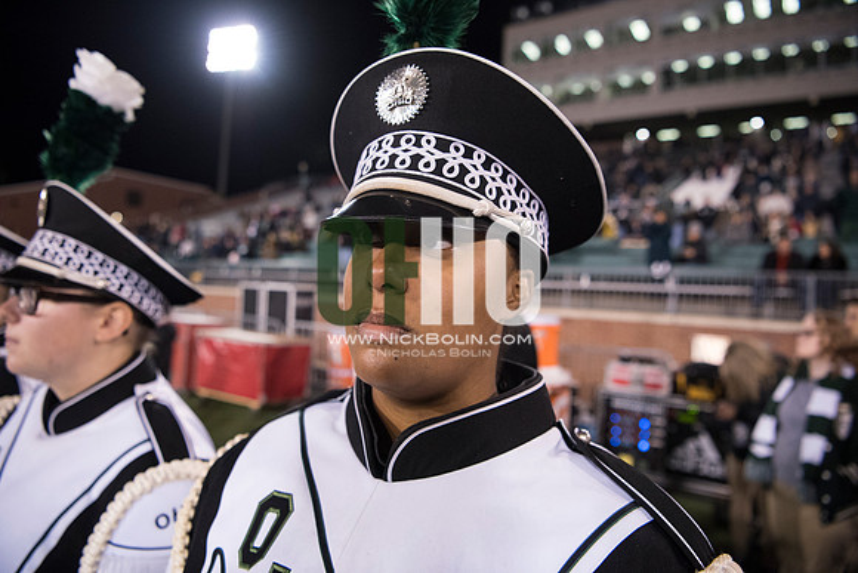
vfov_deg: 53.2
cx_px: 429
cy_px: 286
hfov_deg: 73.7
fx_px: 572
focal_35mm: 24
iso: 4000
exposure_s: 1/1000
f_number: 3.2
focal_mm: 24
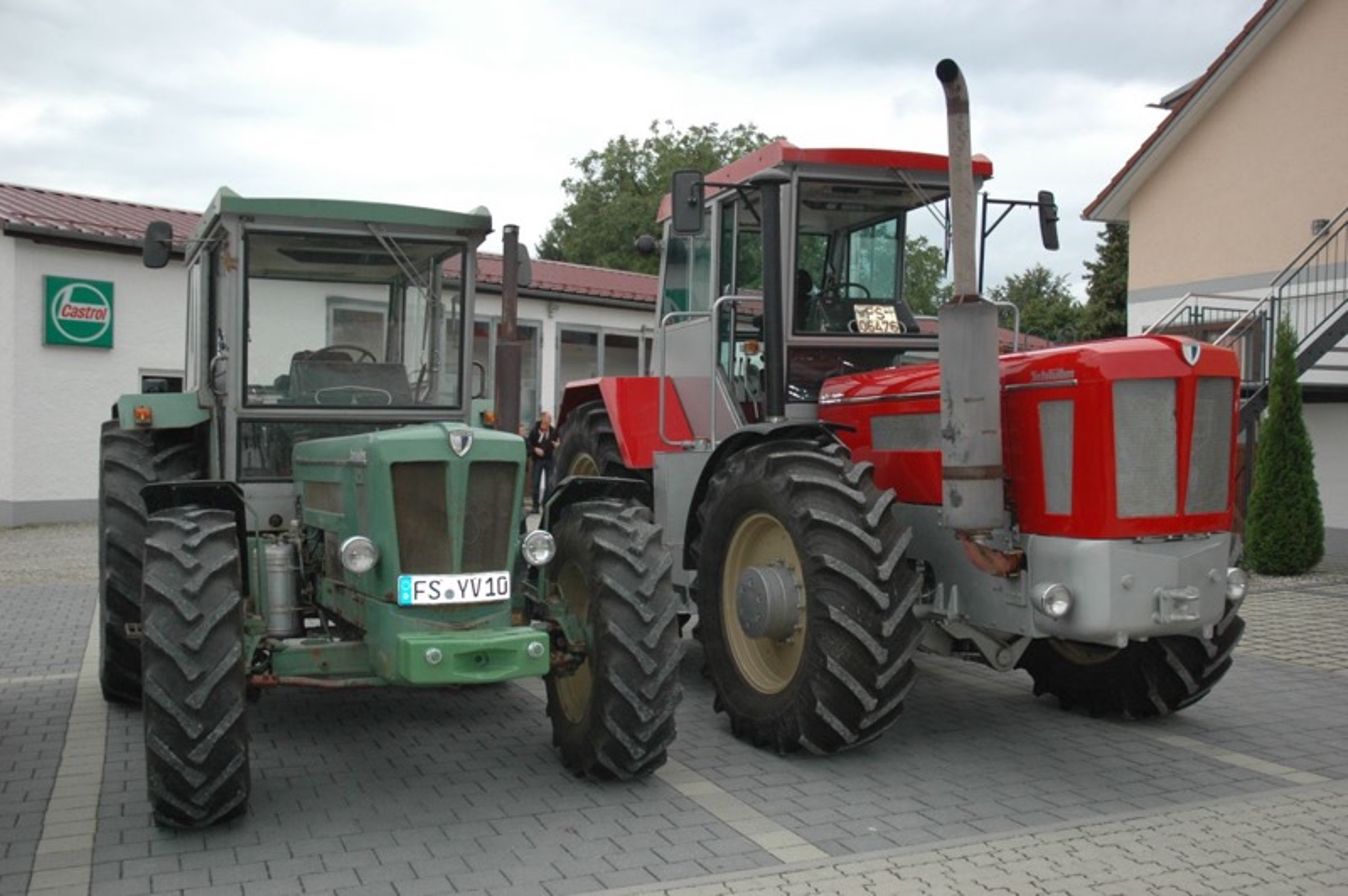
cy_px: 448
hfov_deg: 53.2
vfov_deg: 36.8
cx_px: 674
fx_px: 1347
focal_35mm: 36
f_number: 3.8
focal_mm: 24
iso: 400
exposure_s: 1/320
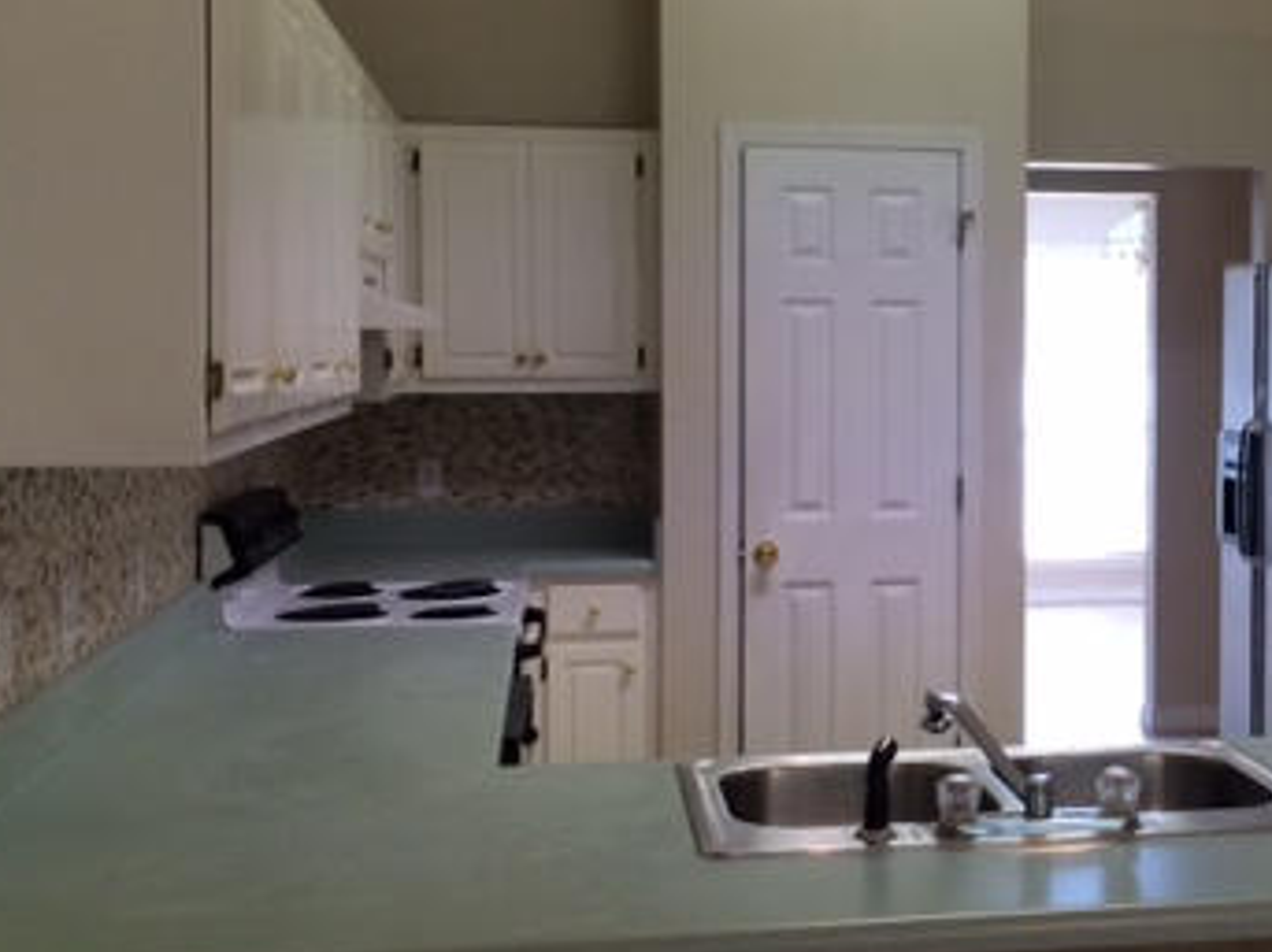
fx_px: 2057
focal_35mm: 56
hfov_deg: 33.4
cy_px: 407
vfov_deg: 26.1
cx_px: 1016
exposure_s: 1/30
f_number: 2.2
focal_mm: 4.12
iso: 50
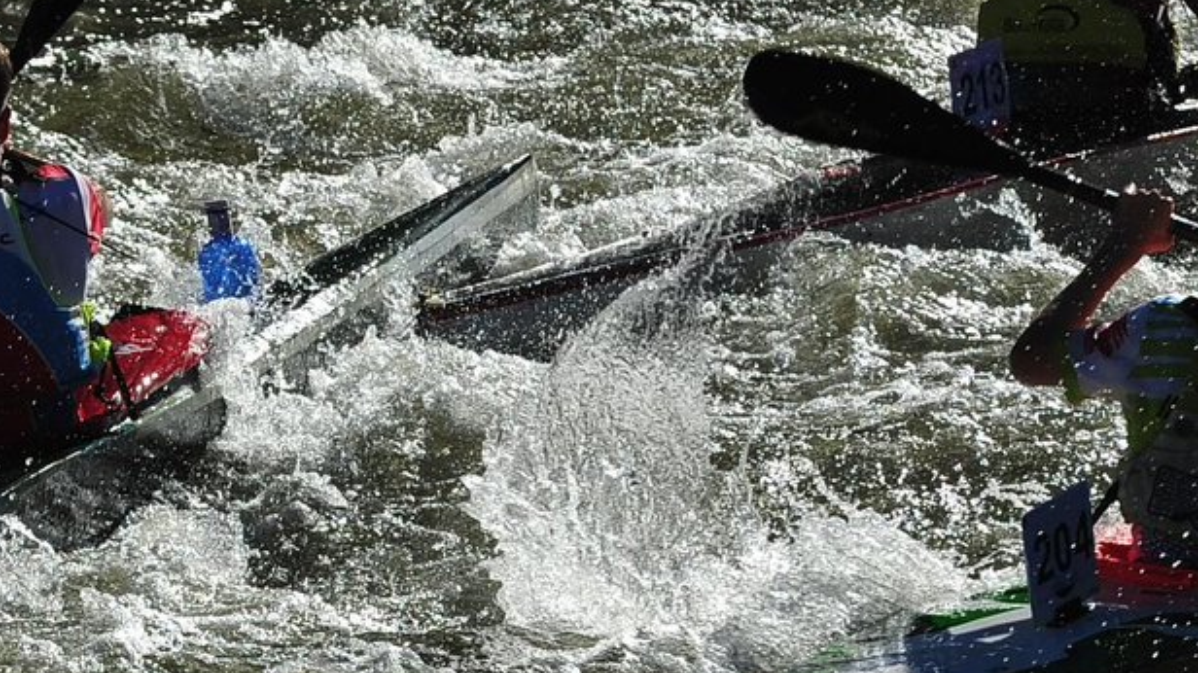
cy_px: 548
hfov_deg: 4.0
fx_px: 17275
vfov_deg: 2.2
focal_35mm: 544
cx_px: -105
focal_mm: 200
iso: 160
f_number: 8
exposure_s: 1/800
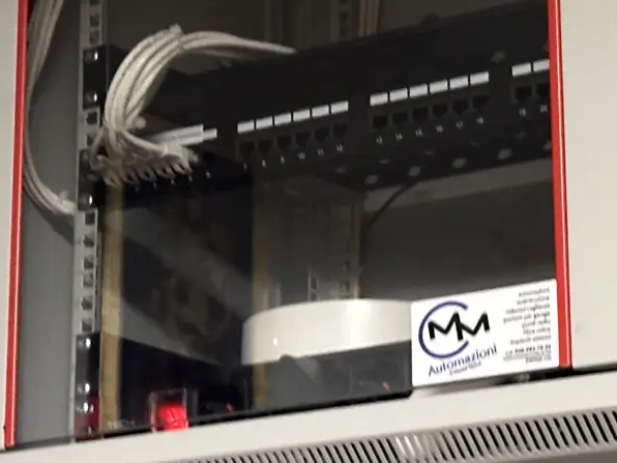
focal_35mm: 161
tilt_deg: +19.3
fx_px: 2870
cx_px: 262
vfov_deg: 9.2
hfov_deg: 12.3
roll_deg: -0.8
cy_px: 50
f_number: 1.78
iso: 400
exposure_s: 1/33
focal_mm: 6.86
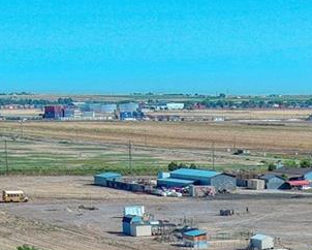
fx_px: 1331
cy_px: 464
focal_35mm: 144
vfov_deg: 10.1
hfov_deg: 13.2
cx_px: 332
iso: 100
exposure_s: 1/1127
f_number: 2.8
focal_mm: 10.6
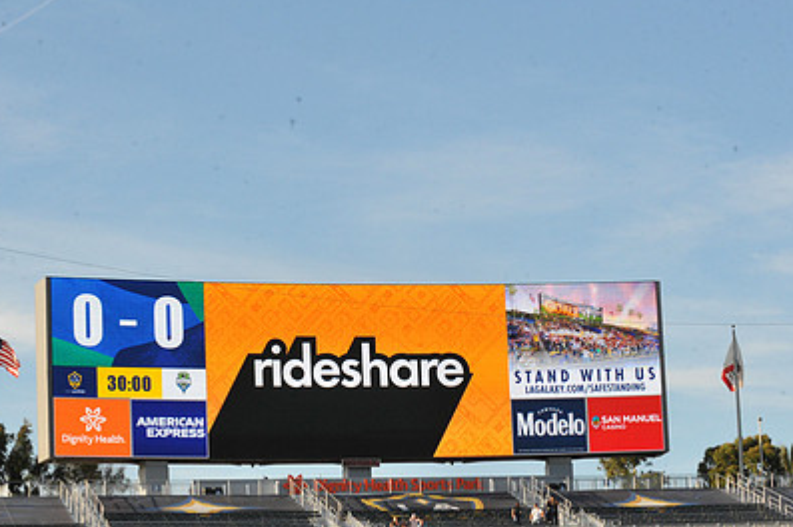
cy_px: 377
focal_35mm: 117
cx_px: 342
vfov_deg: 11.7
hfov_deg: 17.5
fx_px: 2575
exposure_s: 1/800
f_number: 14
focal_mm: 80
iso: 1600
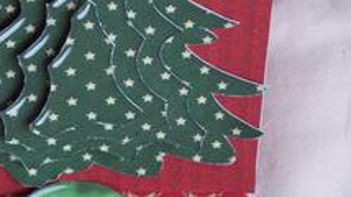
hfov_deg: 14.3
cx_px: 44
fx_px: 1386
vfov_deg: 8.1
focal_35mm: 149
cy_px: 121
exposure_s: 1/59.4
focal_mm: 10.8
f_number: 3.6
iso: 125
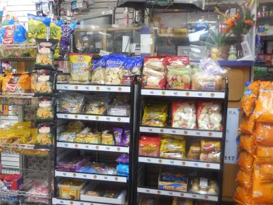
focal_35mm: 34
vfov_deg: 41.8
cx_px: 136
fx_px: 268
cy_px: 102
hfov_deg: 54.0
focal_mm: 6.1
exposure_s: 1/30
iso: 250
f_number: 3.4
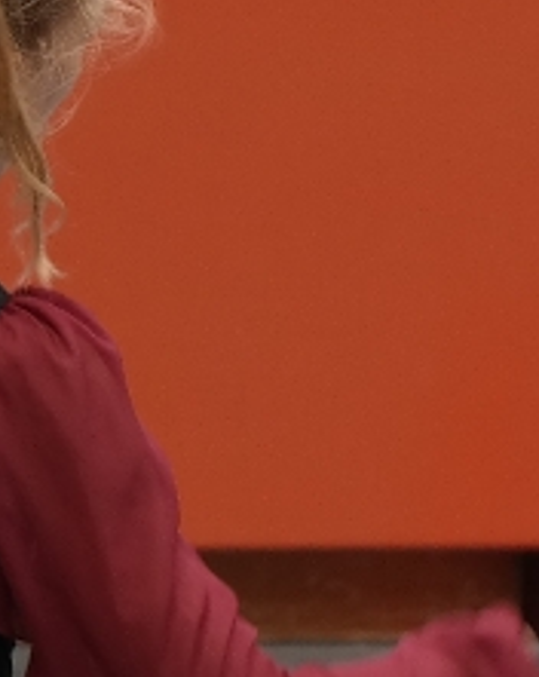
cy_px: 858
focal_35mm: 667
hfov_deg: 2.3
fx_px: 13337
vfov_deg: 2.9
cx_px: 368
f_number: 4.5
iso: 400
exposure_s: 1/100
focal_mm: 64
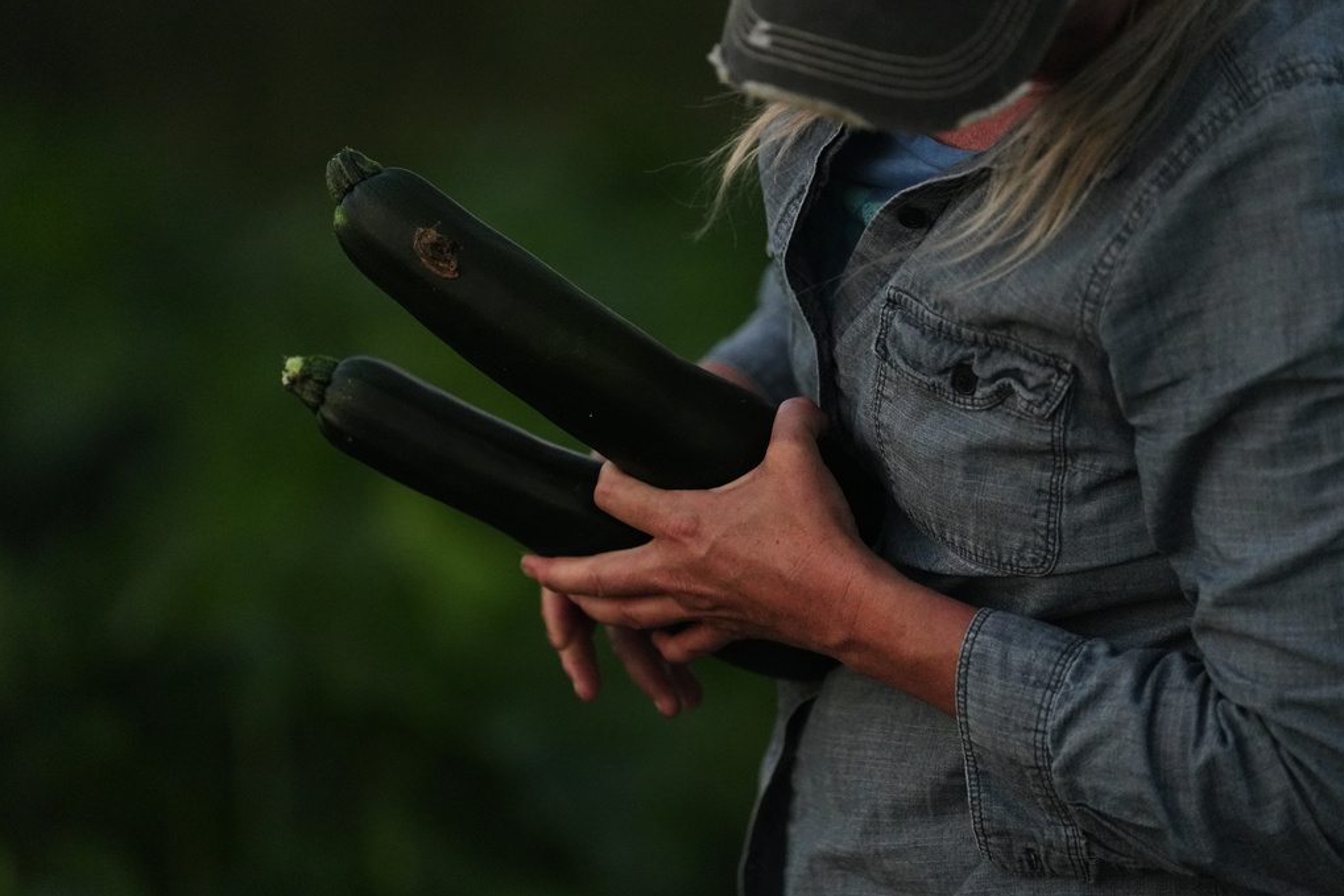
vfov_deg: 6.8
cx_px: 674
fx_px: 7502
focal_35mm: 201
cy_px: 447
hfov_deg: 10.2
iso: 3200
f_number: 2.8
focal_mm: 200
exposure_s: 1/320
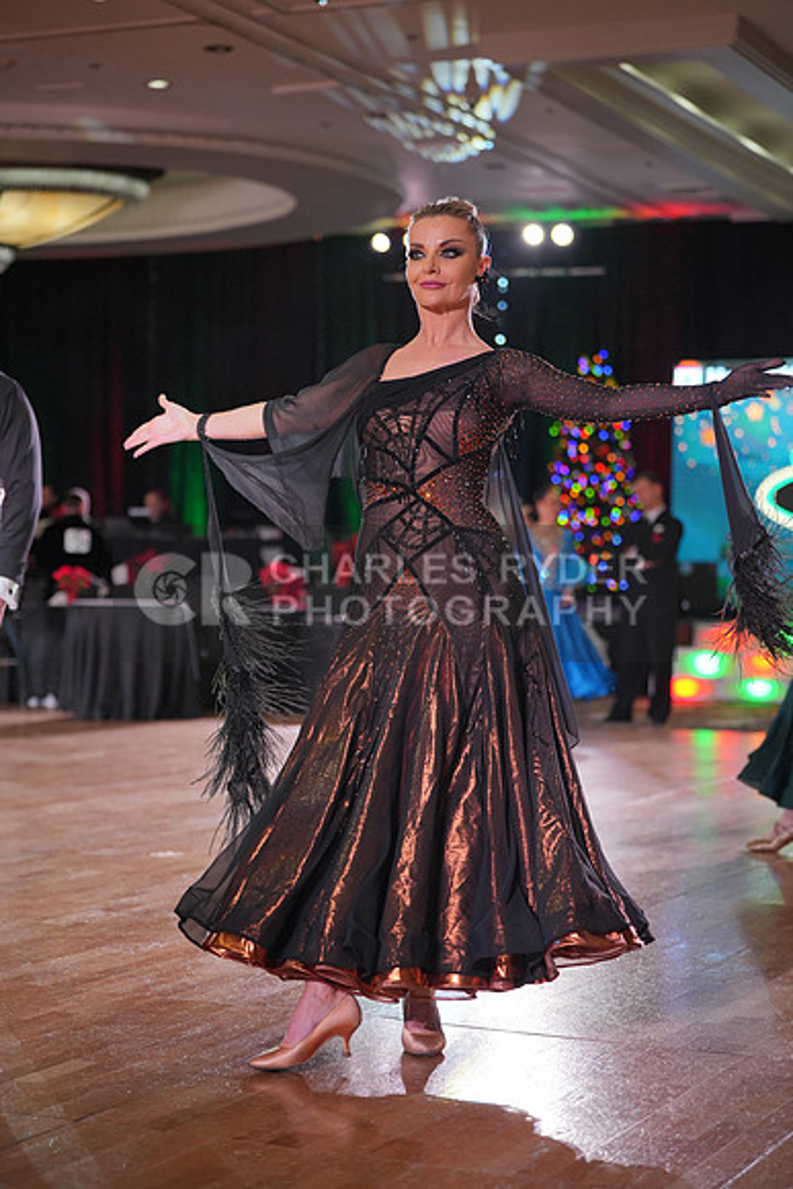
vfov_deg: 28.8
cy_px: 594
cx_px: 396
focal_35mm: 70
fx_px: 2311
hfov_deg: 19.5
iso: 1000
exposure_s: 1/500
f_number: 2.8
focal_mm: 70
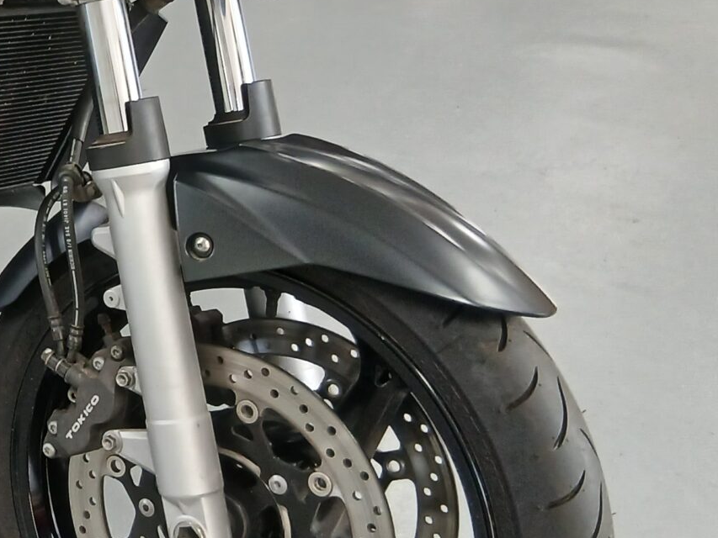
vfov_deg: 18.7
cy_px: 82
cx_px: -211
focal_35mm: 78
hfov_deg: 22.4
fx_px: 1618
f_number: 1.8
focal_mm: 3.98
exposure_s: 1/50
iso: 200
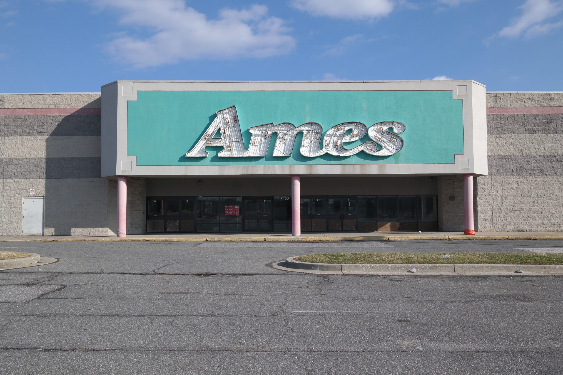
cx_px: 280
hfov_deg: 60.3
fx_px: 485
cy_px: 188
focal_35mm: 31
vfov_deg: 42.3
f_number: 7.1
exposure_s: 1/320
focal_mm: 20
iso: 100
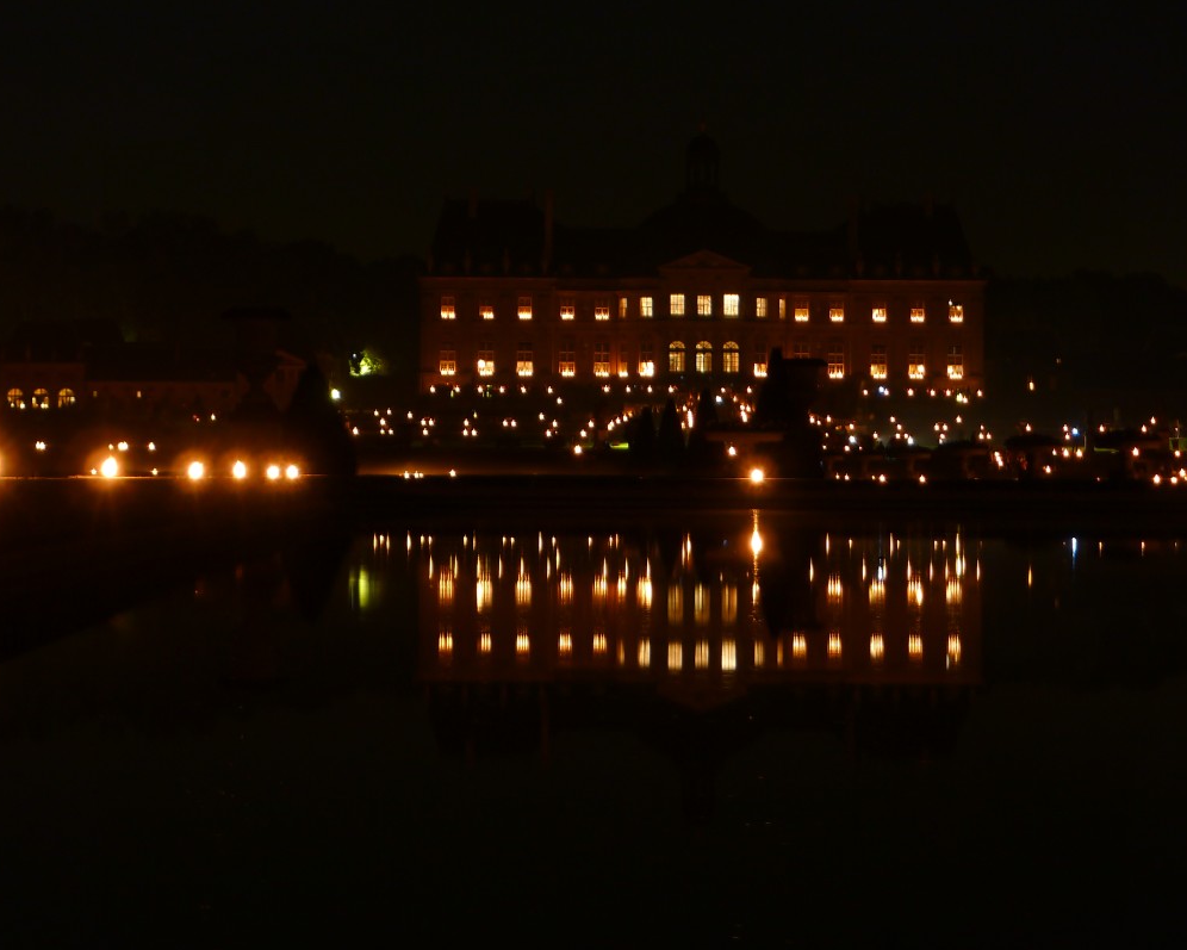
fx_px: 4286
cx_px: 604
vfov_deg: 12.6
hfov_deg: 15.8
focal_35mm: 122
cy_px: 474
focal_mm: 19.2
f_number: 3.3
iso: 80
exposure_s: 8
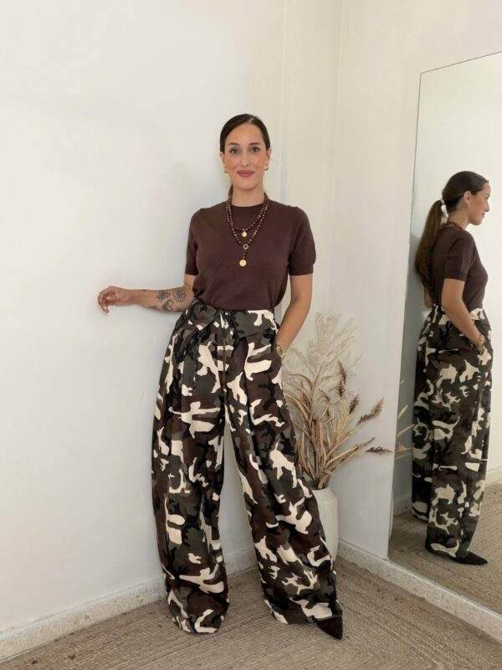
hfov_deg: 46.8
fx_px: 580
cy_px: 335
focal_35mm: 30
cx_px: 251
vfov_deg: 60.0
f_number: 1.9
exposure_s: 1/60
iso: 100
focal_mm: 2.71
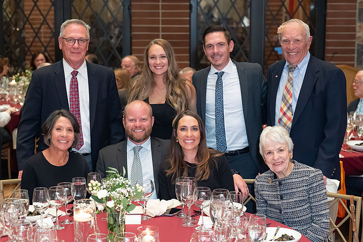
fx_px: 773
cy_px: 127
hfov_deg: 26.4
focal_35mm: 77
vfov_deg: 17.8
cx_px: 177
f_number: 4
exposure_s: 1/200
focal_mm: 70
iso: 8000
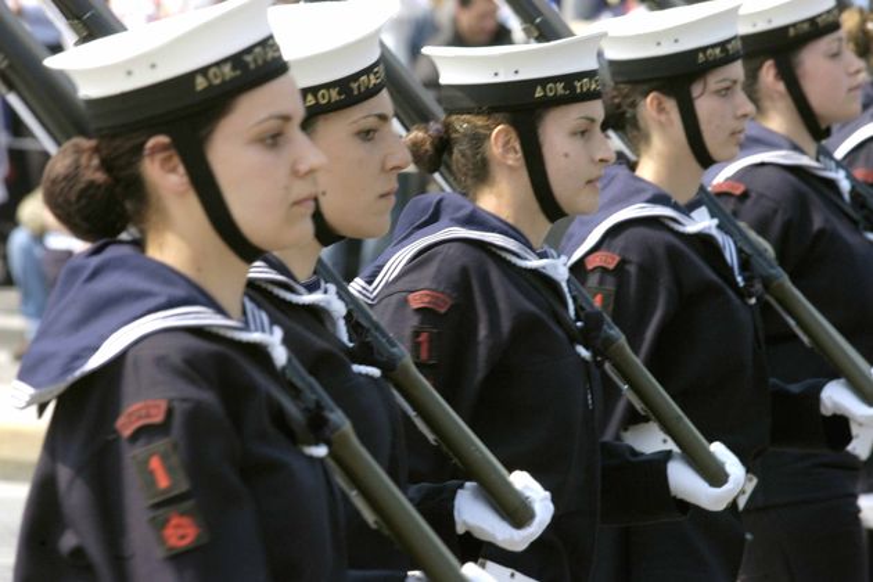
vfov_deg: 4.6
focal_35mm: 300
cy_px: 291
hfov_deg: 6.9
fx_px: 7274
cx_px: 436
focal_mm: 200
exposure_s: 1/250
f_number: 6.3
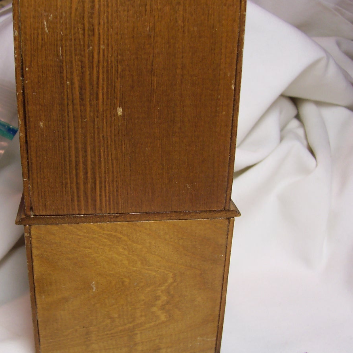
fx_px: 508
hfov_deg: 38.1
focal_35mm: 44
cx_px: 128
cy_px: 178
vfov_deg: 38.3
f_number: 2.8
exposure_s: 1/45
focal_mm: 5.6
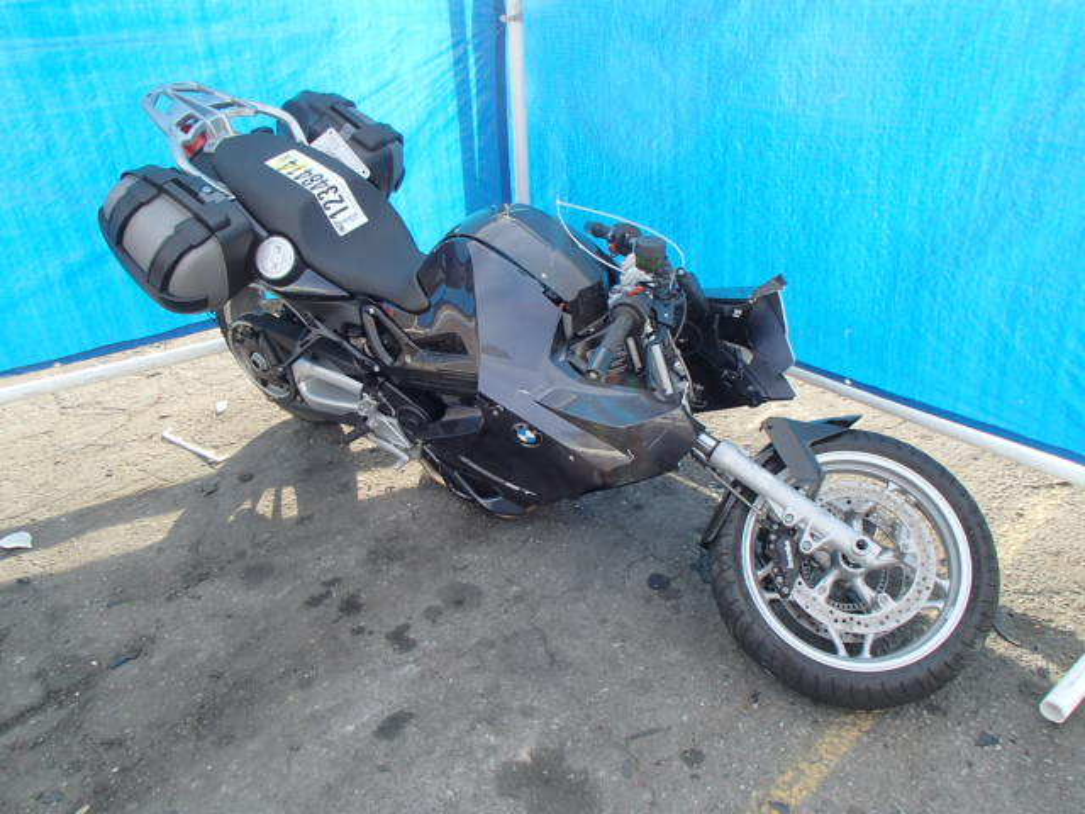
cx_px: 542
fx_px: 878
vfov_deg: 49.7
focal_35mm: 28
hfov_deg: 63.4
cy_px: 407
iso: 200
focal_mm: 5
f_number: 3.9
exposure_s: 1/250
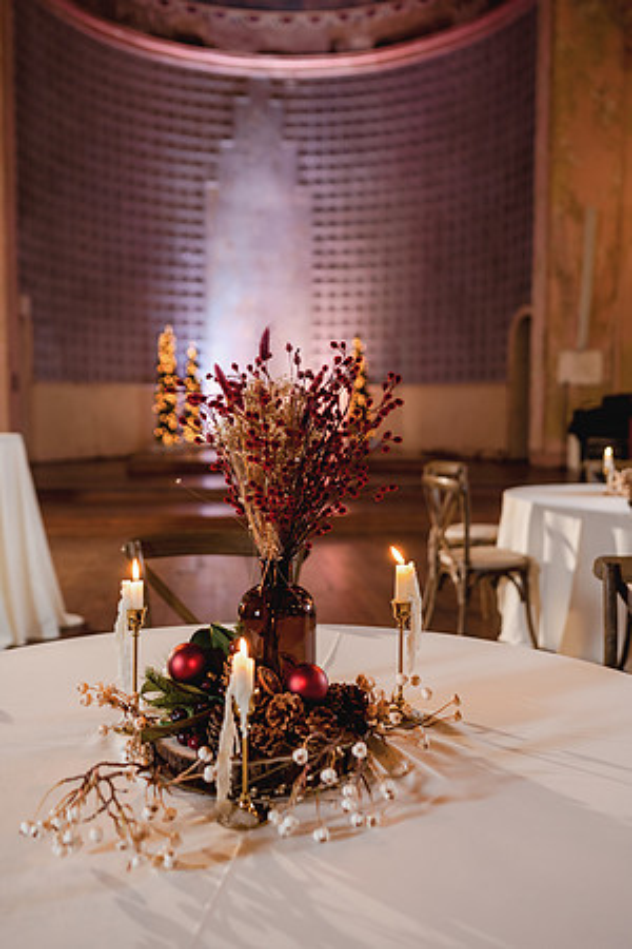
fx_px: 922
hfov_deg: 37.9
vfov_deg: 54.4
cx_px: 316
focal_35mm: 35
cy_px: 474
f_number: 2.5
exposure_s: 1/60
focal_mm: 35
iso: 400
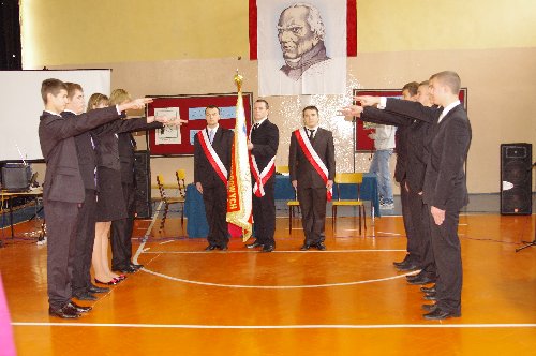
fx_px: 625
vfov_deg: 31.8
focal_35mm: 42
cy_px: 178
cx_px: 268
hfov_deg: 46.5
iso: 800
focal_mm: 28
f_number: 3.5
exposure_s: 1/60
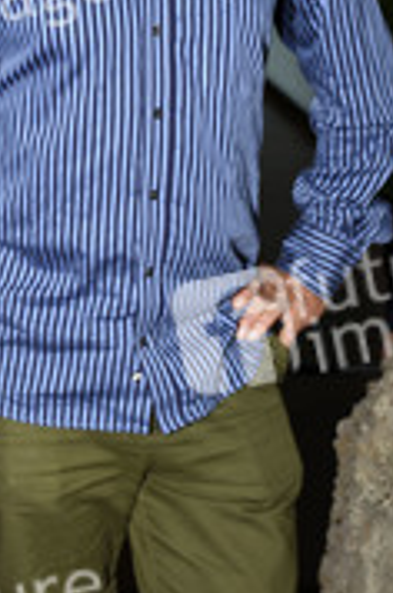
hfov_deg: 14.8
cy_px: 150
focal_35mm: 91
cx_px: 40
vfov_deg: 22.2
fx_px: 1498
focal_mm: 27
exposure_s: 1/125
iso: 100
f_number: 4.5
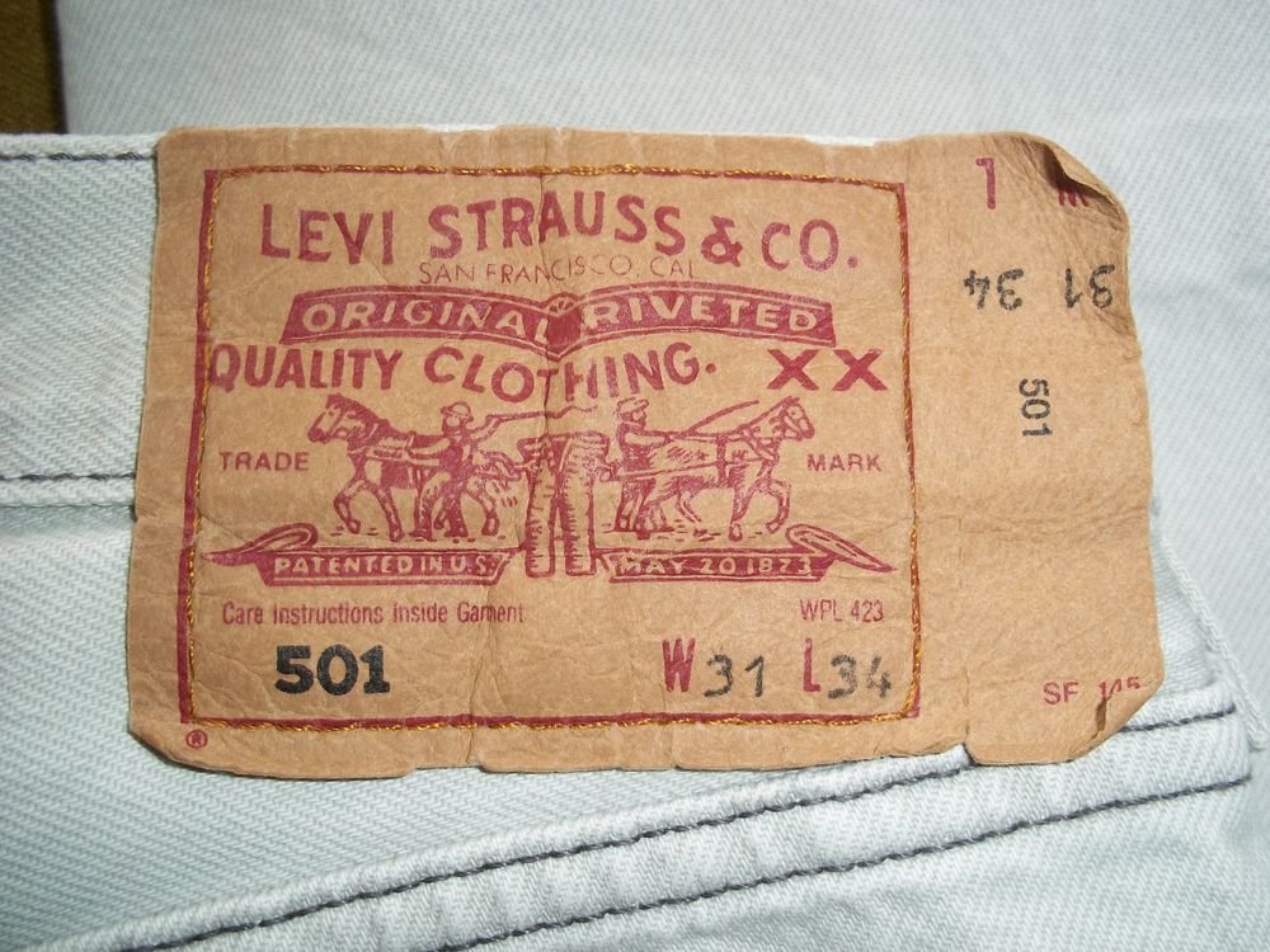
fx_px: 1321
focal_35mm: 36
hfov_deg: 51.4
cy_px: 476
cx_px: 635
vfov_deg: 39.7
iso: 80
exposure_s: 1/30
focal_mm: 6.5
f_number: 3.1
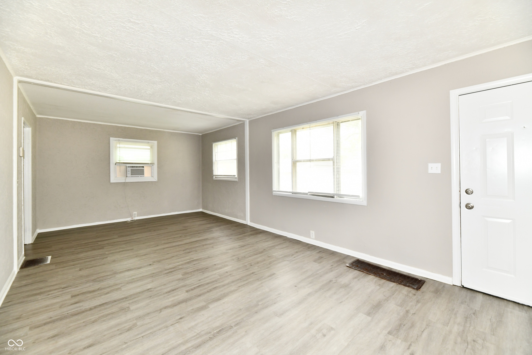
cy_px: 178
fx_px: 207
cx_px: 266
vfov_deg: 81.2
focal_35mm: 14
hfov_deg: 104.3
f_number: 6.3
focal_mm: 14
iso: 640
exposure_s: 1/60
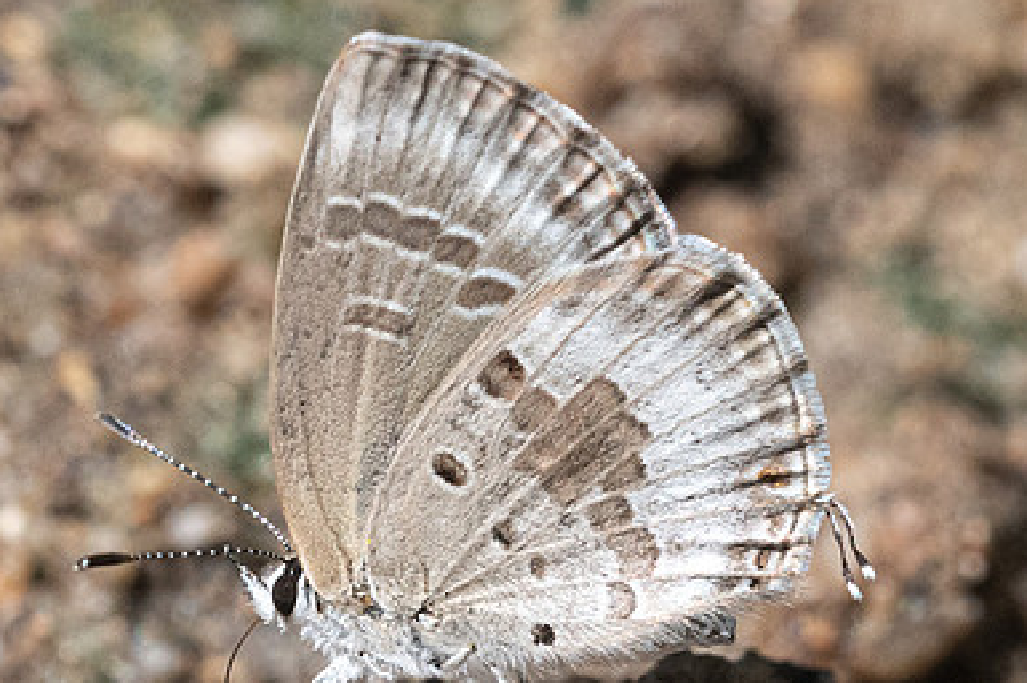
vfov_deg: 2.3
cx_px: 610
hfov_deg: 3.4
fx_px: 17216
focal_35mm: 604
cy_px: 541
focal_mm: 150
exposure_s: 1/1000
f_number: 13
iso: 640
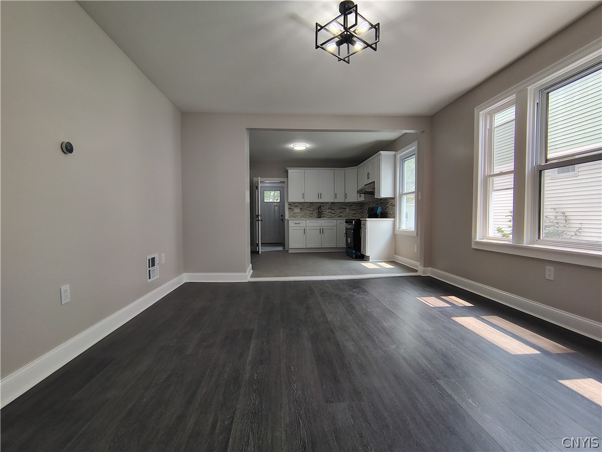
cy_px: 226
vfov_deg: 78.1
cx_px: 301
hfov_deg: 94.5
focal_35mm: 16
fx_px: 278
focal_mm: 2.13
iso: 200
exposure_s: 1/120
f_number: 2.2
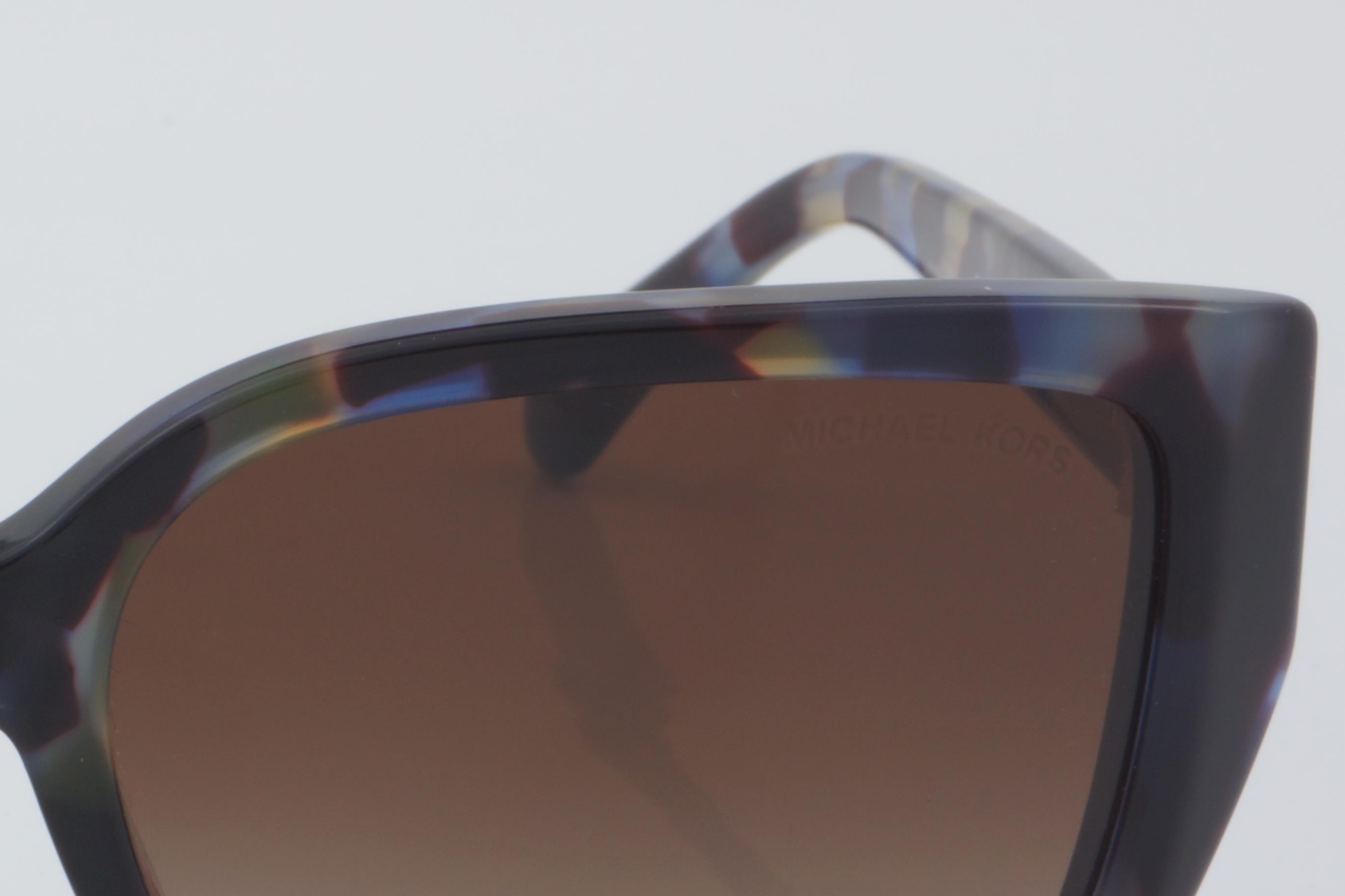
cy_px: 699
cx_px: -85
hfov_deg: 11.3
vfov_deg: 7.6
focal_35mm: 180
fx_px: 6727
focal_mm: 55
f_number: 32
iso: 100
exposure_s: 1/4
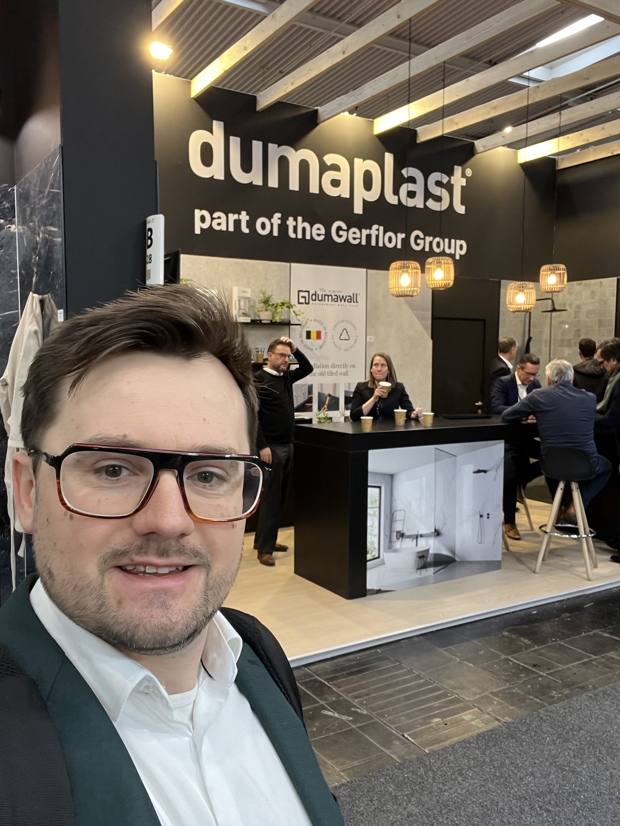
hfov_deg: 46.8
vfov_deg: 60.0
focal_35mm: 30
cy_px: 413
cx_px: 310
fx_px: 716
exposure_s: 1/50
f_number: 2.2
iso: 125
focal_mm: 2.71
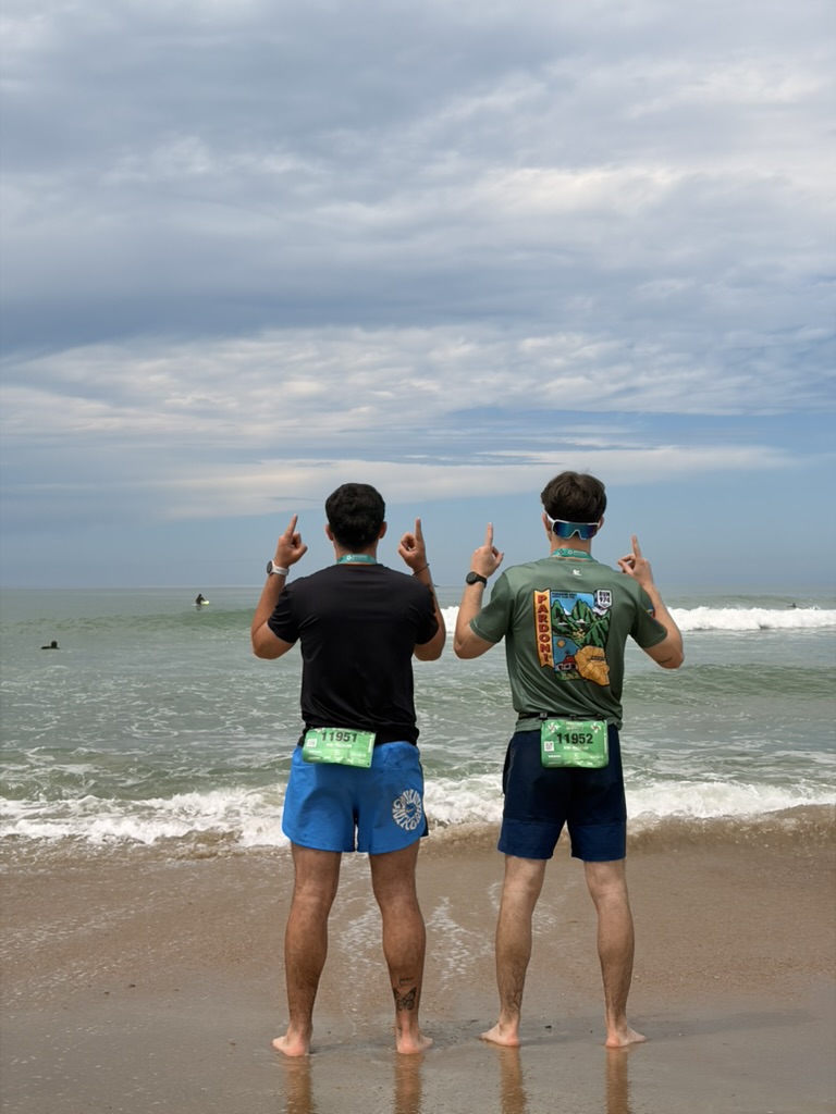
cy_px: 557
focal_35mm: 52
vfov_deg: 36.8
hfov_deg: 28.0
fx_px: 1674
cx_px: 418
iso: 32
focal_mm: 5.96
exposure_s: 1/6369
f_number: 1.6
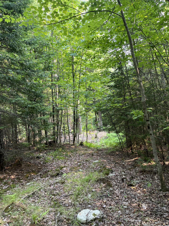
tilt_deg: -3.0
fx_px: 169
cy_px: 113
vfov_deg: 67.3
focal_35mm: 26
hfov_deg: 53.1
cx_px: 84
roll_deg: +6.0
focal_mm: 5.1
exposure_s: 1/121
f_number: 1.6
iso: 80
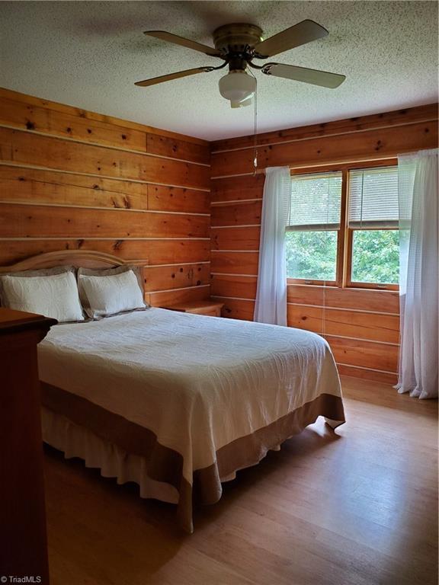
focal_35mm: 26
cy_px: 292
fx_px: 440
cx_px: 220
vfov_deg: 67.3
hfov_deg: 53.1
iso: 200
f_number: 2.4
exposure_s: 1/36
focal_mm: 4.3
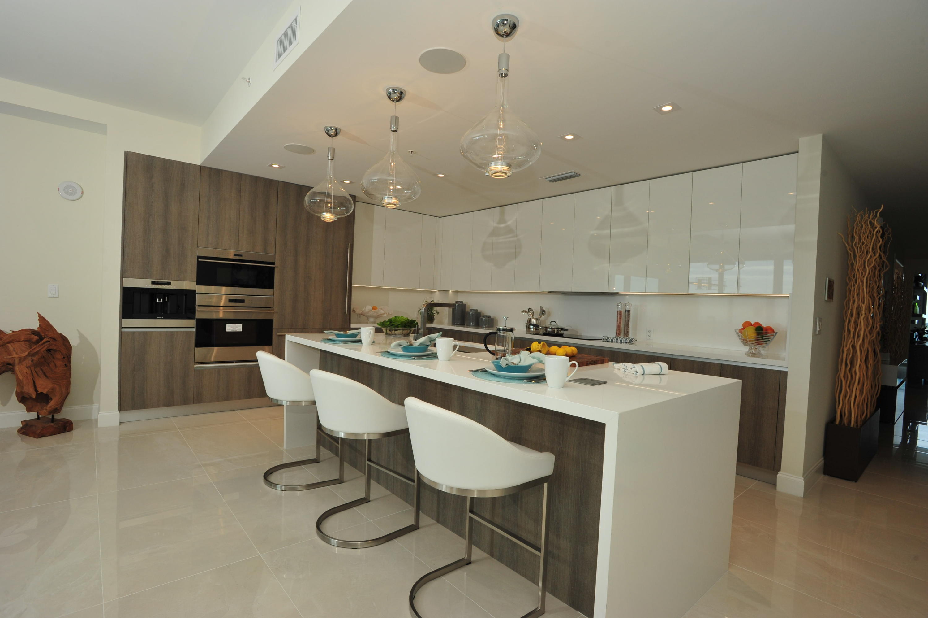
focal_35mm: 24
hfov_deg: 73.8
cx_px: 464
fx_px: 618
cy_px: 309
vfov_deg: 53.1
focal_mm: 24
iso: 400
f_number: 9
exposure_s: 1/80
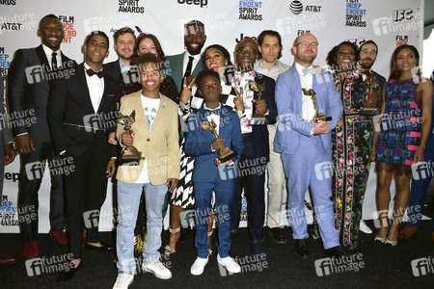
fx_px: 289
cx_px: 217
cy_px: 144
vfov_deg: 53.1
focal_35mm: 24
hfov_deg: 73.7
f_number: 6.3
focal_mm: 24
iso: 500
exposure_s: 1/320
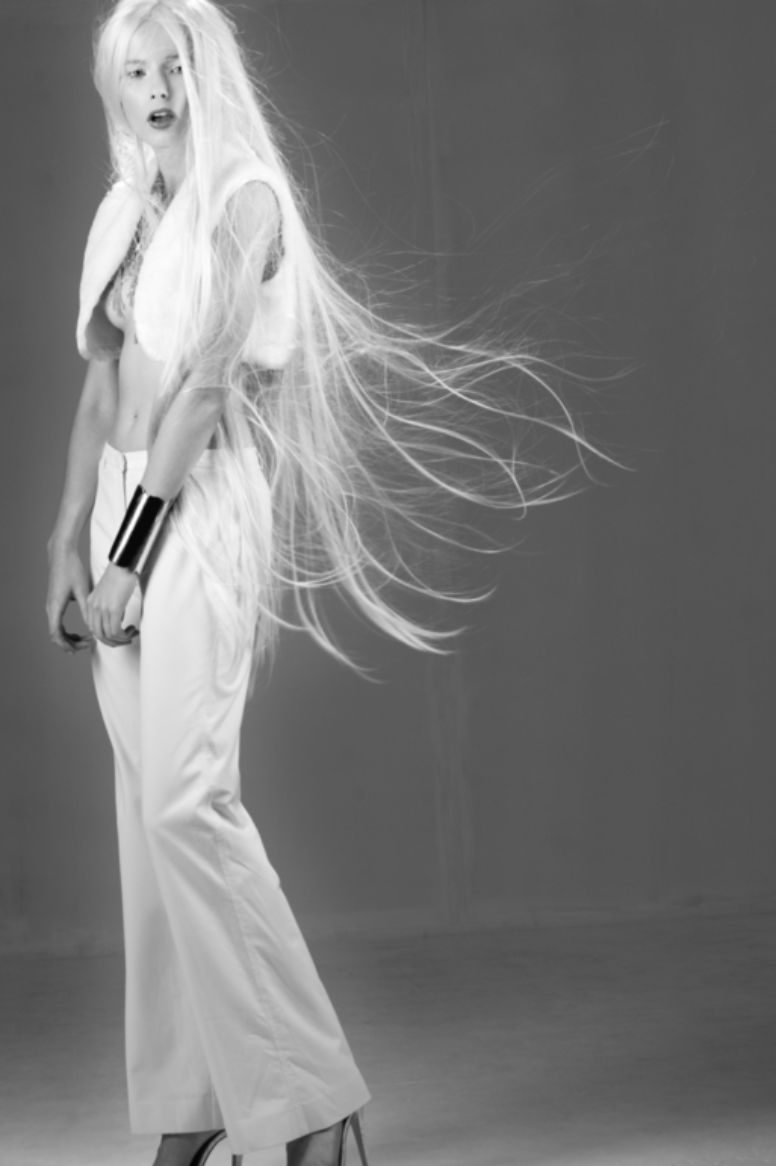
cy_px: 612
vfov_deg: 19.3
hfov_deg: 12.9
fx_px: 3432
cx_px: 355
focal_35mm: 106
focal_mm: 85
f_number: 8
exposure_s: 1/125
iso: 160
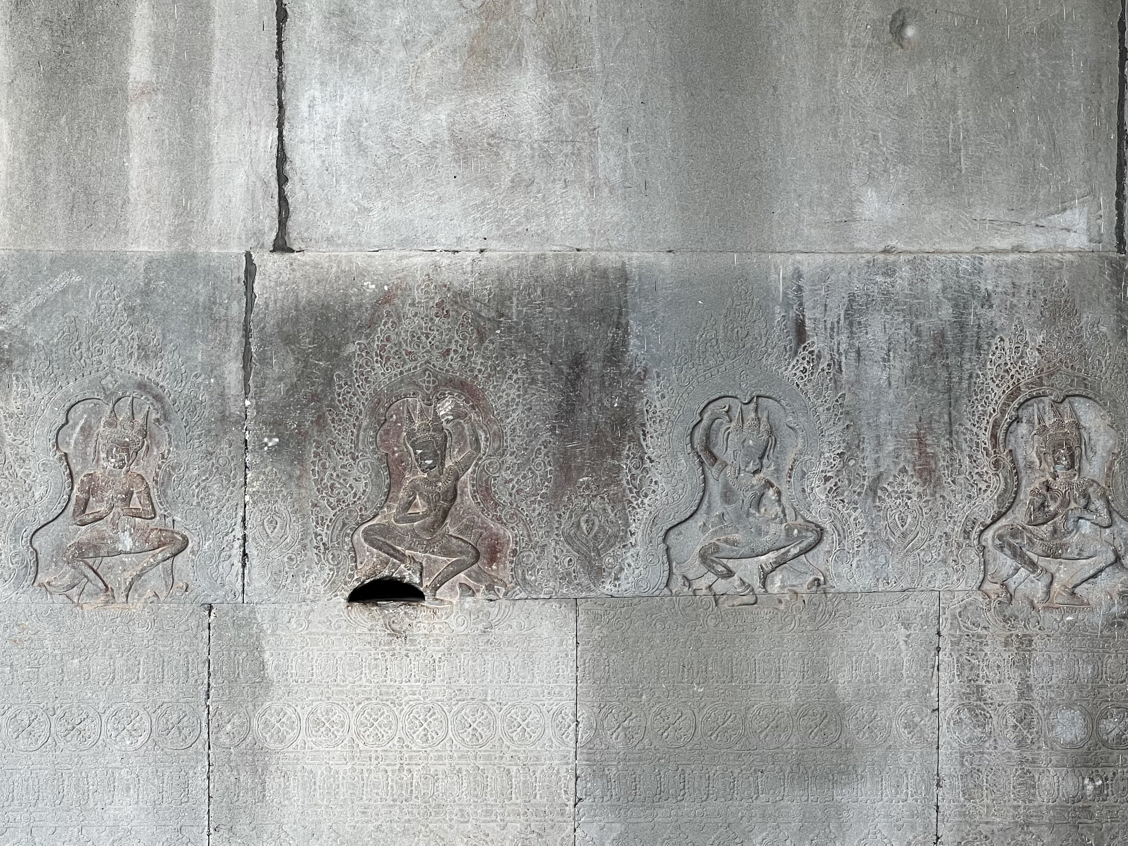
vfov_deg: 16.1
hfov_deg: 21.3
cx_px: 564
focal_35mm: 92
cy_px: 387
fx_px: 2998
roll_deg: +0.5
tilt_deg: +2.2
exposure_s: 1/99
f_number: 2.8
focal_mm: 9
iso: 64
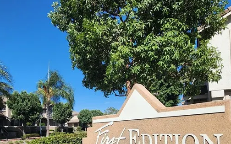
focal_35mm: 28
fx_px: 176
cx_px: 85
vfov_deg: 41.2
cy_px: 128
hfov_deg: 65.4
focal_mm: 2.2
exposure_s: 1/2175
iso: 50
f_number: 2.2
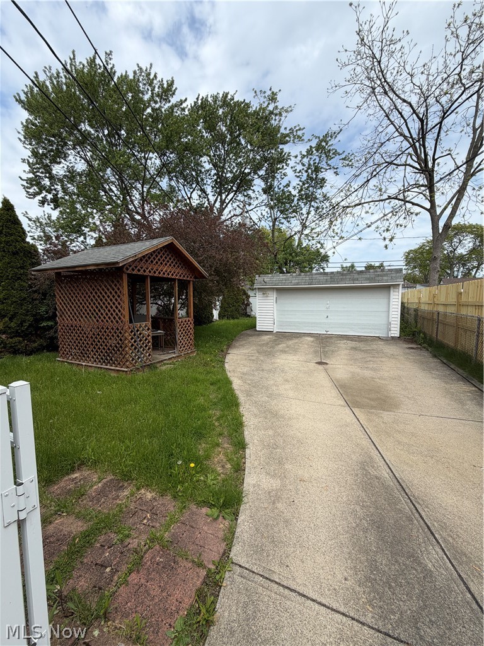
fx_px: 261
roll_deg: +0.2
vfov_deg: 102.1
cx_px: 242
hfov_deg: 85.7
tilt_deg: -4.4
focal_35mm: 14
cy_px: 323
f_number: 2.2
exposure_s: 1/770
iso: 25
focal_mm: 2.22
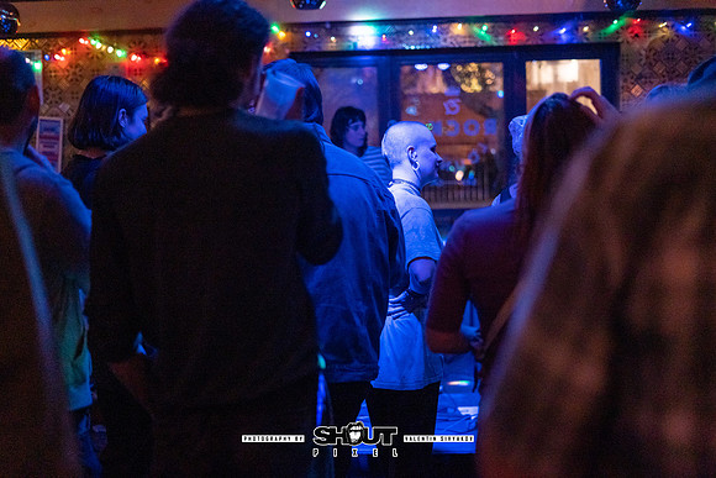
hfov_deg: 39.1
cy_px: 239
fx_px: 1008
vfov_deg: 26.7
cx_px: 358
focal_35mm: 51
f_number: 1.8
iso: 3200
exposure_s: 1/200
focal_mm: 50
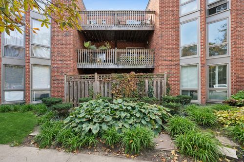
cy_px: 81
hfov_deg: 100.4
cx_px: 122
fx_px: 102
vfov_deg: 77.3
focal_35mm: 15
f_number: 9.5
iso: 200
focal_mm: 15
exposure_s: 1/60
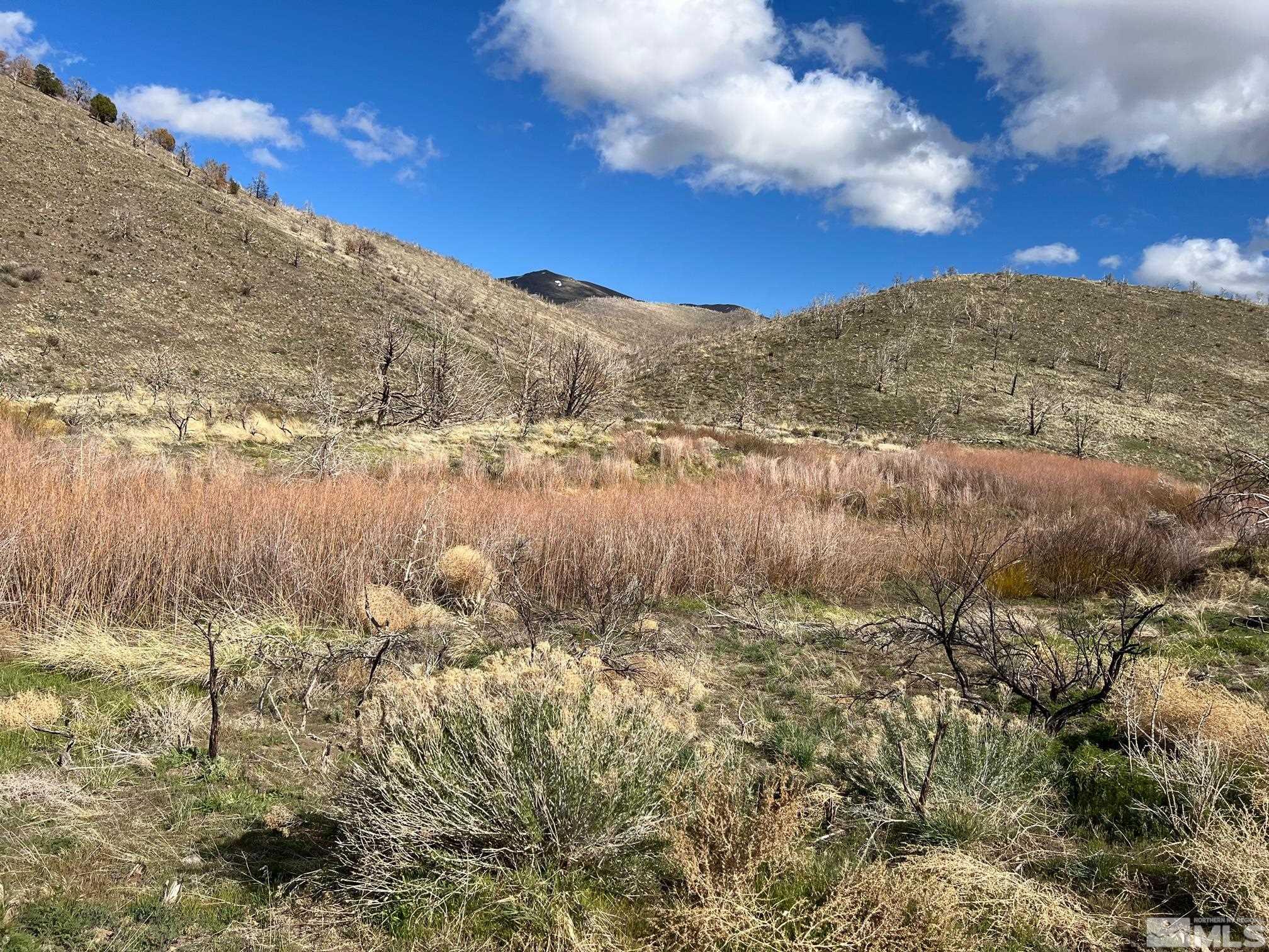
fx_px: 953
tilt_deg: -2.3
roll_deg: -6.5
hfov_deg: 67.3
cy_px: 476
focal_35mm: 26
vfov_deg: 53.1
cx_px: 634
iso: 50
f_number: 1.5
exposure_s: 1/5587
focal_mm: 5.7
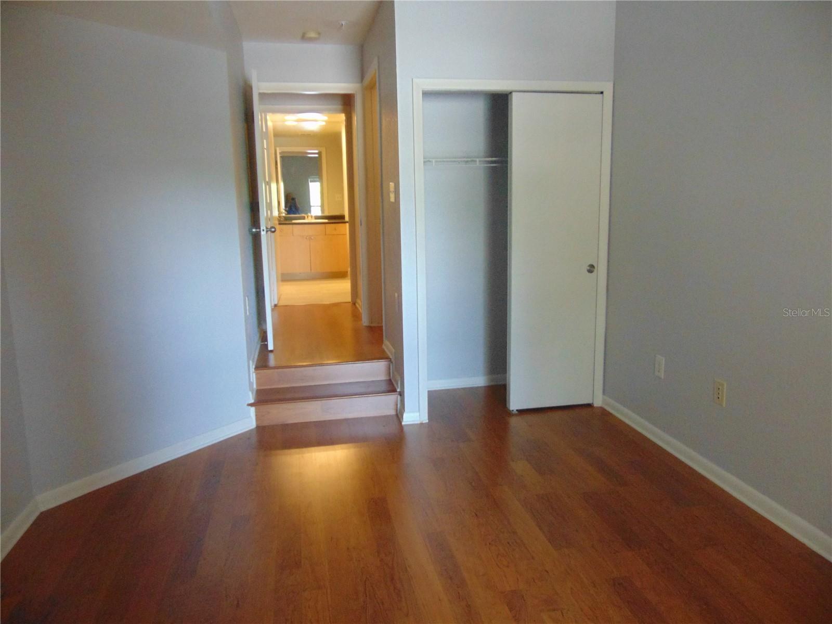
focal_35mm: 25
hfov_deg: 69.4
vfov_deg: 54.9
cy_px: 312
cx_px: 416
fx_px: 601
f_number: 3
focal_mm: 4.5
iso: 400
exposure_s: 1/20
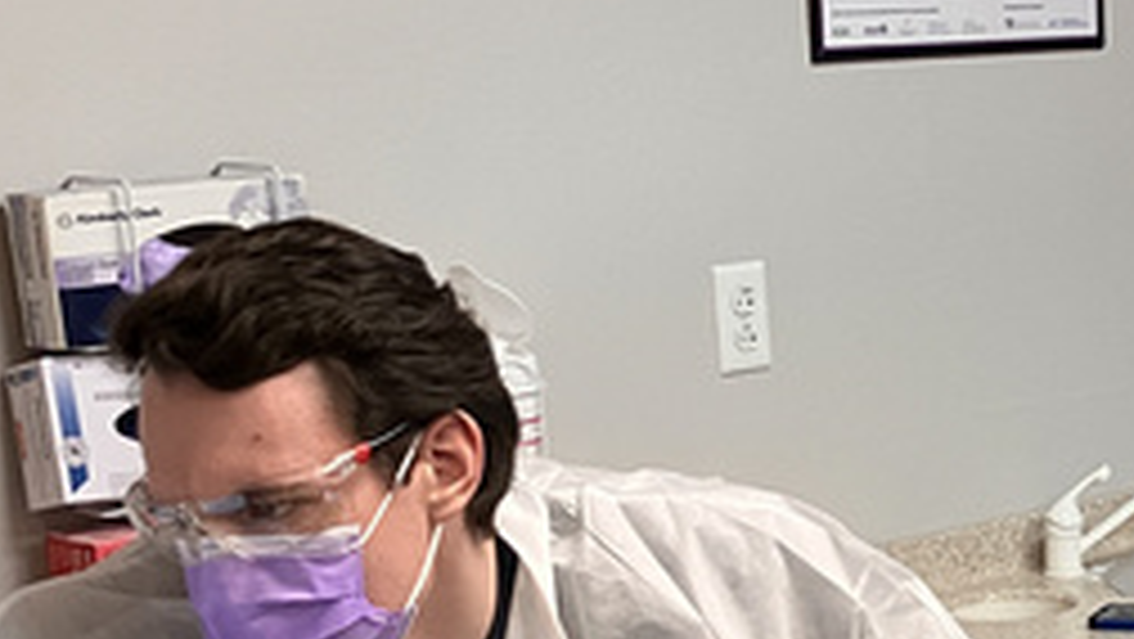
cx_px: 1166
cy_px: 747
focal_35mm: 93
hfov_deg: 22.0
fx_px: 2798
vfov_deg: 12.7
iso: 160
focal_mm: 3.99
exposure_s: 1/60
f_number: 1.8
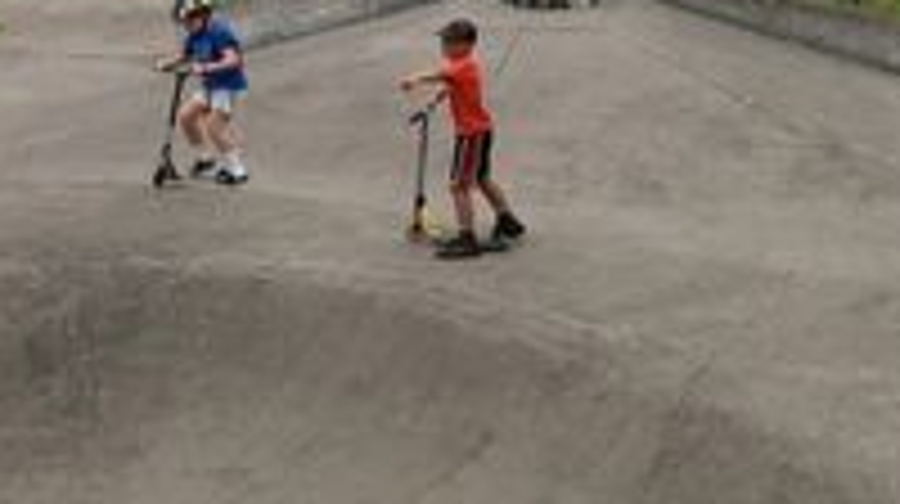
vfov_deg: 15.8
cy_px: 198
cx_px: 968
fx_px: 1812
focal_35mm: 76
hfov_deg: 26.0
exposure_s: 1/1115
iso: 25
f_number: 2.2
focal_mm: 4.15
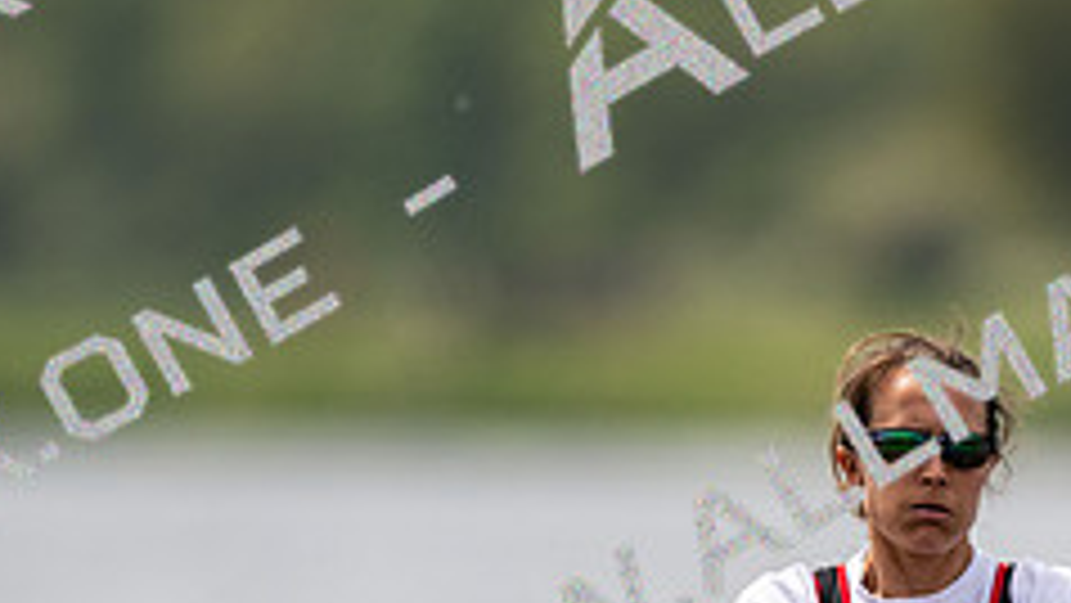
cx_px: 810
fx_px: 43431
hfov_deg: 1.4
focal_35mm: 1529
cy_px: 830
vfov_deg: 0.8
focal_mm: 600
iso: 180
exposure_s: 1/2500
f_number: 4
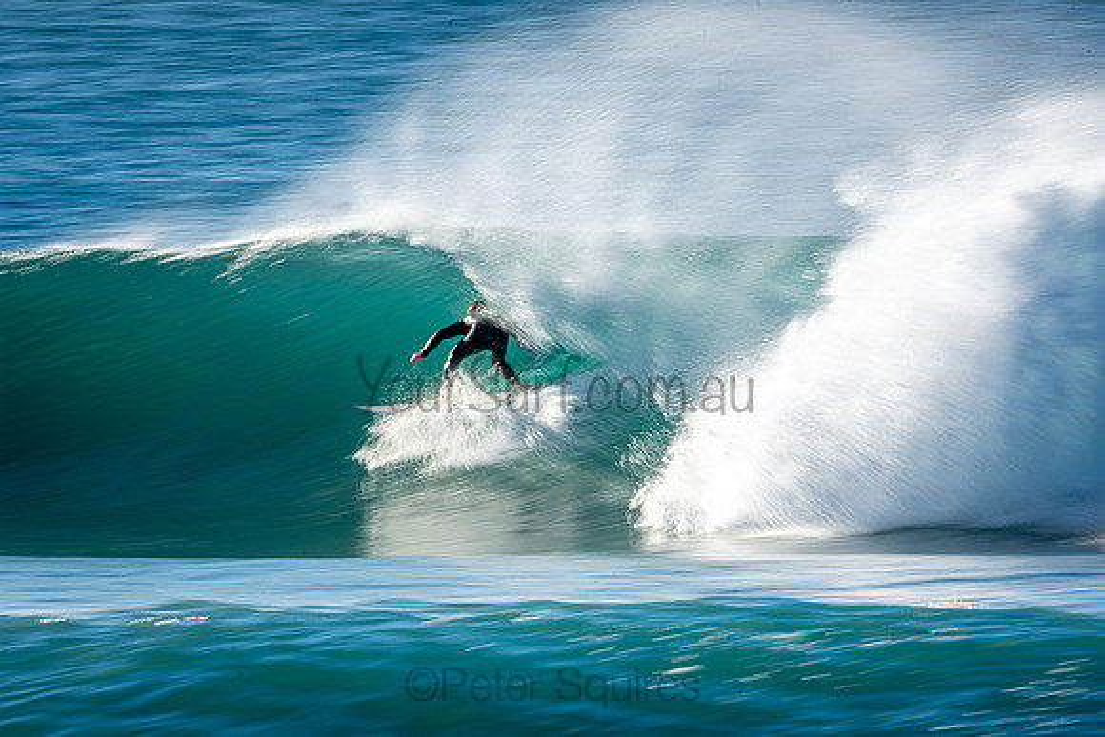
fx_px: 23025
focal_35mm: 750
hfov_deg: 2.7
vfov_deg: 1.8
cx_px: 552
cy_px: 368
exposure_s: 1/30
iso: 100
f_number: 22
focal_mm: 500
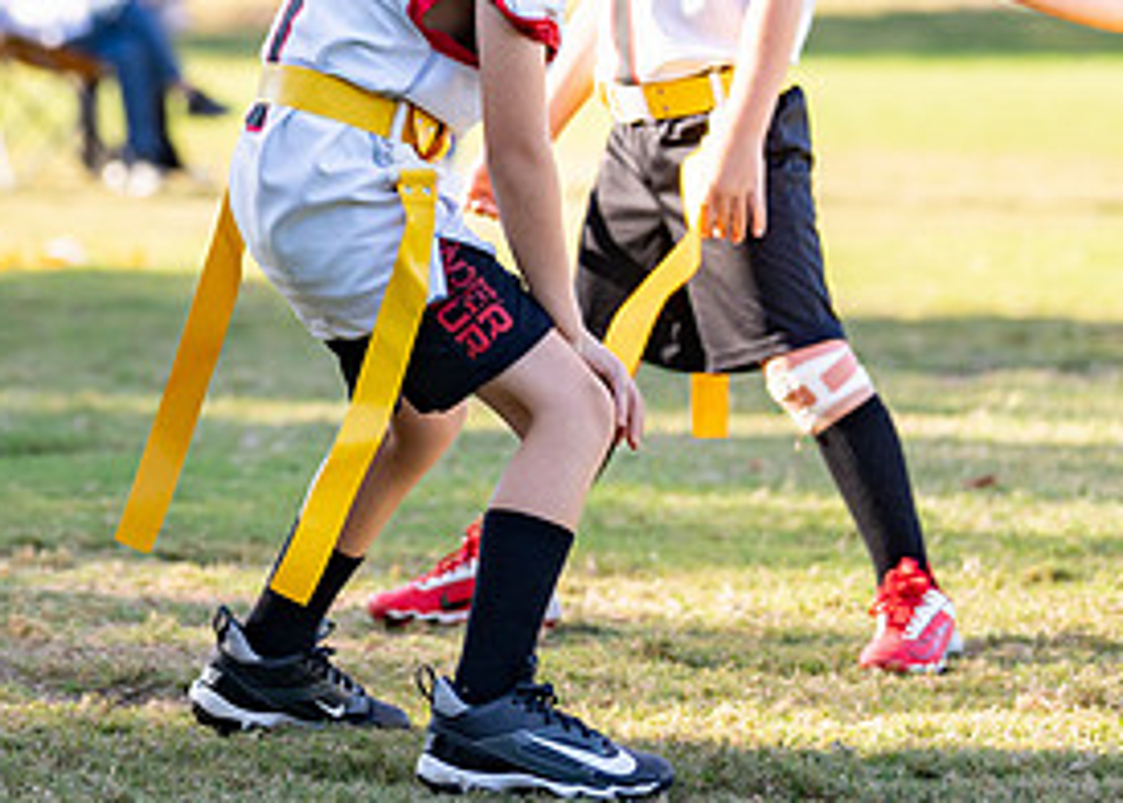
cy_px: -7
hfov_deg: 8.4
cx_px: -175
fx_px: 7595
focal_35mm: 238
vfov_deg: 6.0
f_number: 2.8
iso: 200
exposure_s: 1/1000
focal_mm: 84
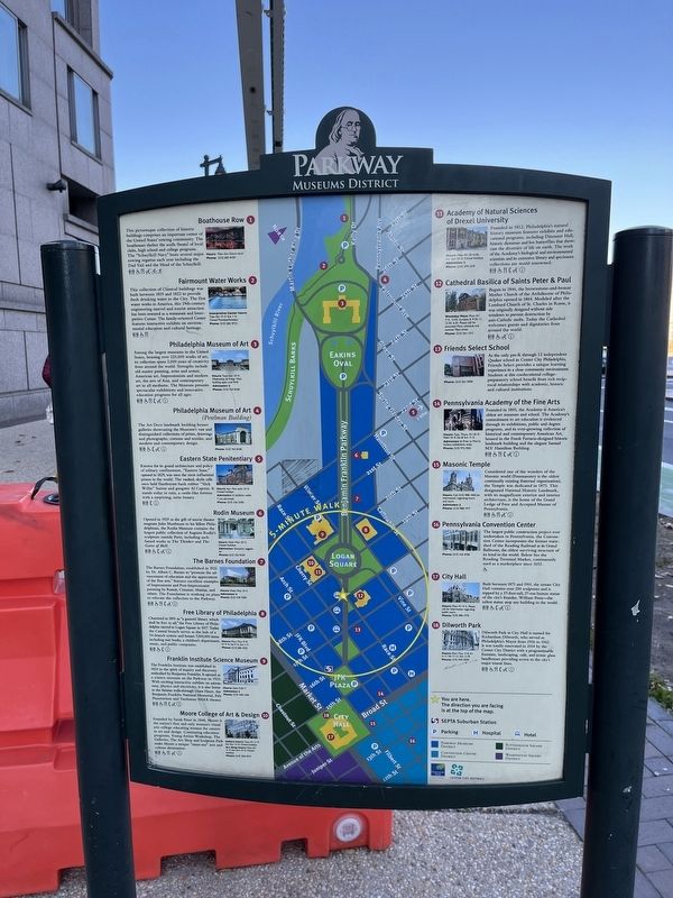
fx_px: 674
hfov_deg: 53.1
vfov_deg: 67.3
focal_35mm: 26
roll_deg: +0.9
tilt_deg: -7.5
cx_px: 336
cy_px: 449
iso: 50
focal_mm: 5.1
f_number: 1.6
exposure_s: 1/571
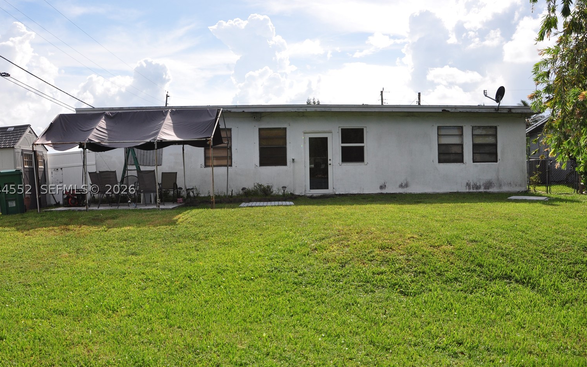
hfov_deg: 61.2
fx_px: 496
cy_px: 189
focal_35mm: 31
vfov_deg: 40.6
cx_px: 289
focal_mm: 18
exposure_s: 1/1600
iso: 400
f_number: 7.1
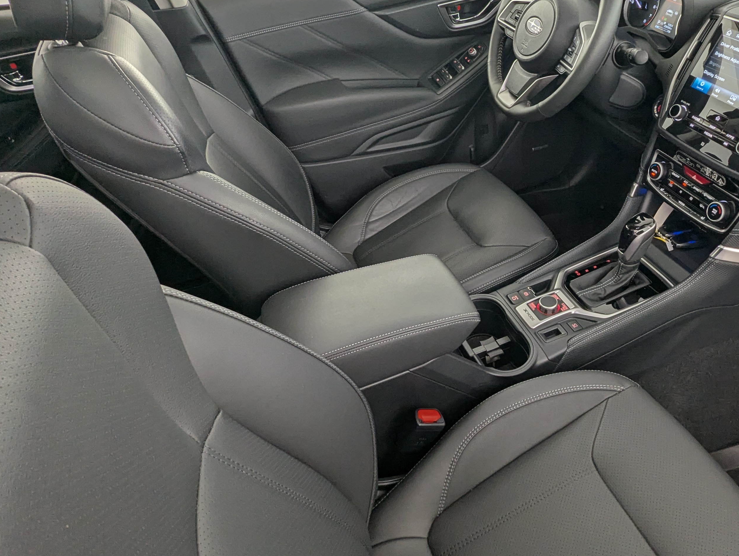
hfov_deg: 66.0
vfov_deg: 53.2
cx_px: 471
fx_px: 556
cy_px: 267
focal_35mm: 26
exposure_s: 1/54.1
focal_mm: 2.35
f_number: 2.2
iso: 58
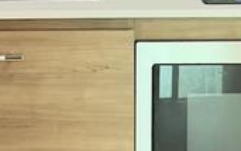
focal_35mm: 108
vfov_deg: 11.2
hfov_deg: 19.2
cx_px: 89
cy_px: -128
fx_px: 710
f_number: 2.2
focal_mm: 2.22
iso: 1000
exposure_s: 1/50
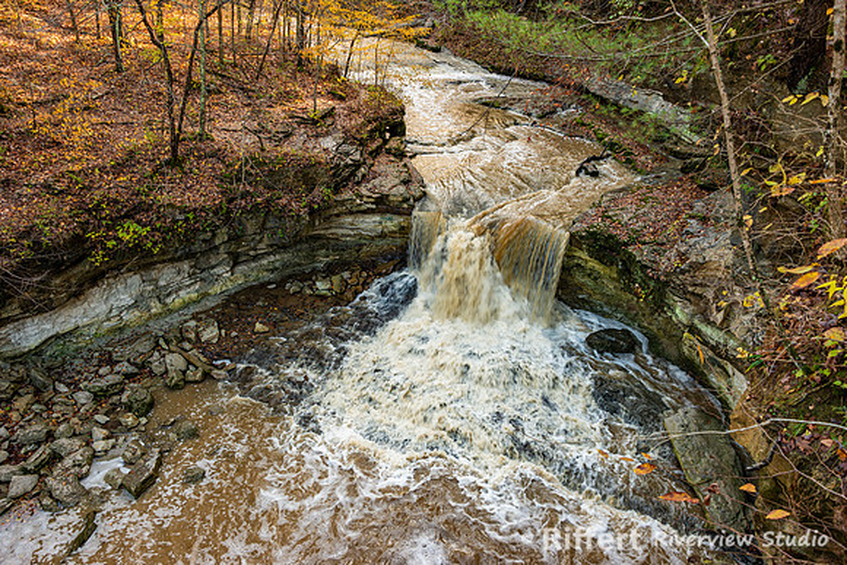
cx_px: 424
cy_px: 282
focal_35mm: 28
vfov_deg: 46.4
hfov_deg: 65.5
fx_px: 659
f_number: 8
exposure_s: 1/30
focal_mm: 28
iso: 400
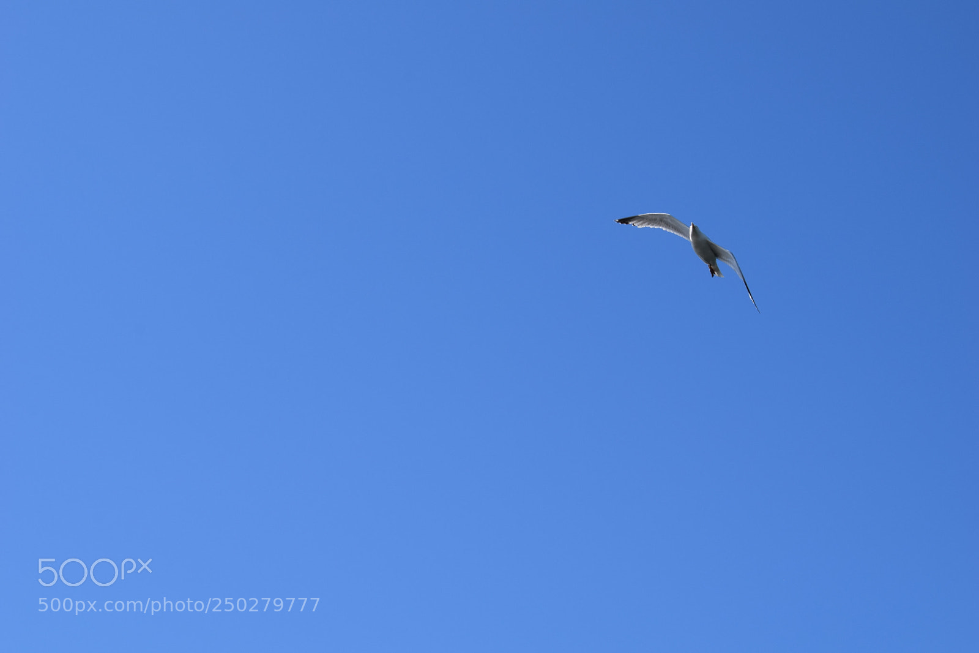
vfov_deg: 16.5
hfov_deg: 24.6
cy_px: 326
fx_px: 2243
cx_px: 490
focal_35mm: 82
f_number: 11
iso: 200
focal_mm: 55
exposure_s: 1/500
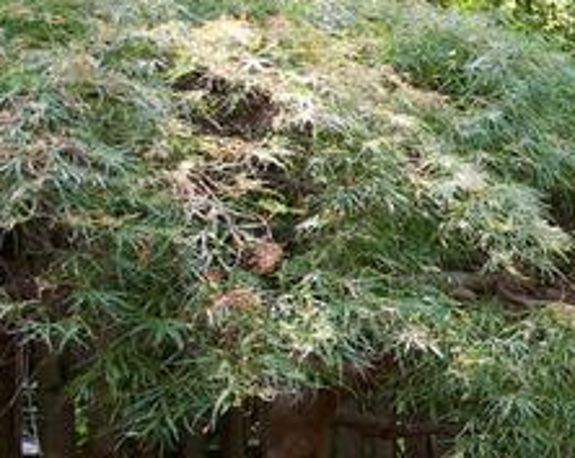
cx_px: 1142
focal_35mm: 65
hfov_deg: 18.8
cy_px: 286
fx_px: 1105
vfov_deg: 23.4
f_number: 7.1
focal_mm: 10
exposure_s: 1/500
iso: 2500
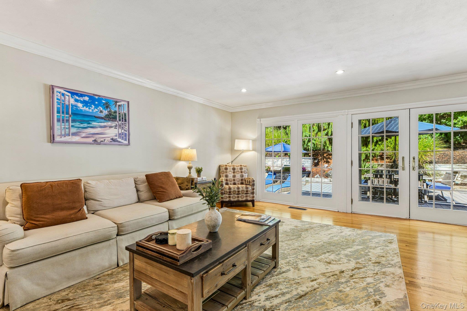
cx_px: 234
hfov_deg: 93.3
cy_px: 156
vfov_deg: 70.4
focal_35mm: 17
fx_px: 220
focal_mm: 17
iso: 250
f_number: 9
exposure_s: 1/8
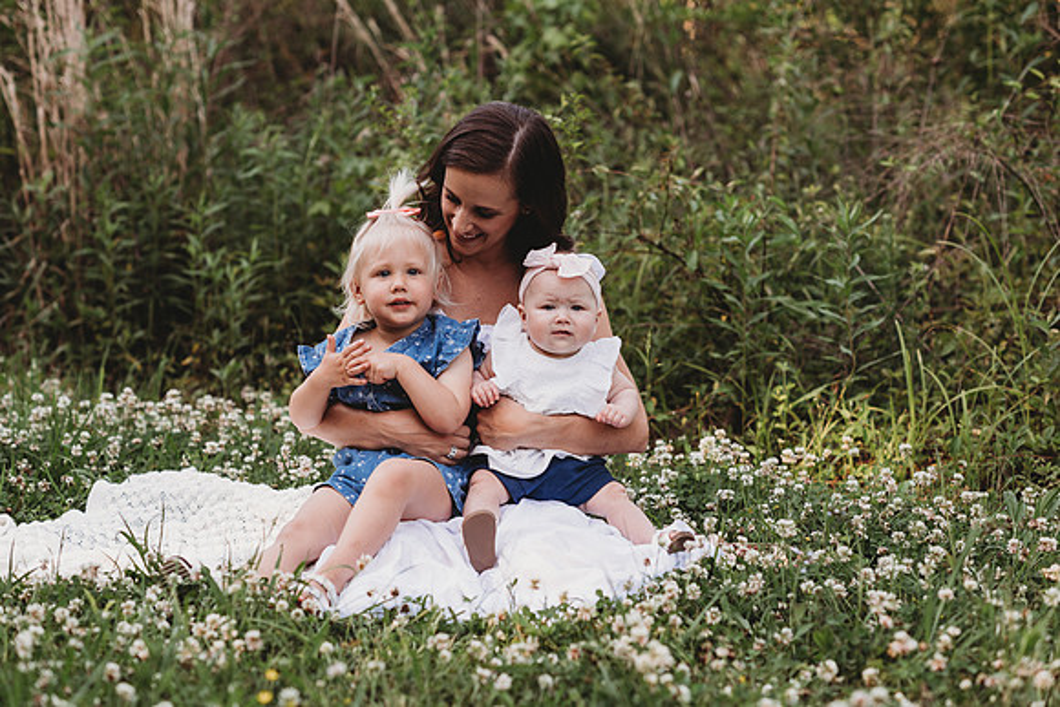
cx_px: 530
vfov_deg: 16.1
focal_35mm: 85
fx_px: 2503
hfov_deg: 23.9
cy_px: 354
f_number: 2.8
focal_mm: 85
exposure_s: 1/200
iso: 100
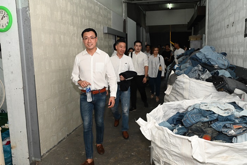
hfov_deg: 58.7
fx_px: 219
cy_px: 82
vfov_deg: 41.1
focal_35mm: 32
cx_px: 124
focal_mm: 32
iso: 2500
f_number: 5.6
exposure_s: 1/125
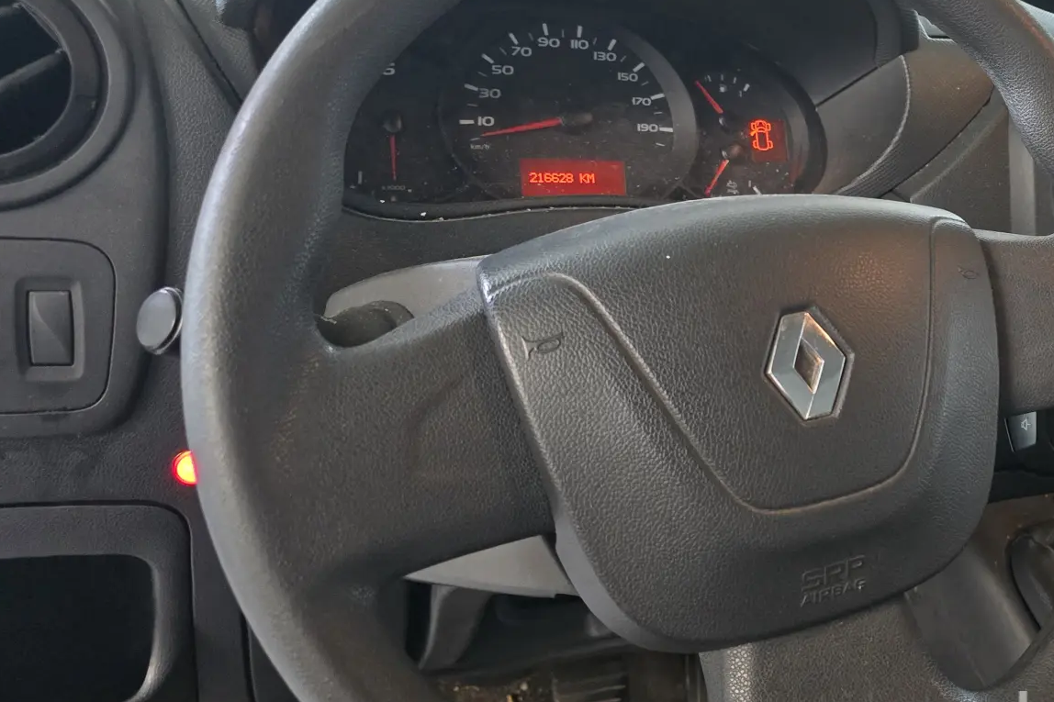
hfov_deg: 45.5
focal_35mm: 40
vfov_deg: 33.3
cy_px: 299
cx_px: 873
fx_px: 1171
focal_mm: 6.3
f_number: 1.7
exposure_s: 1/100
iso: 1250
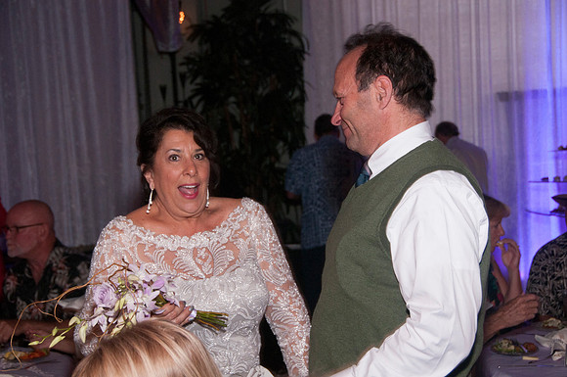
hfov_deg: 31.9
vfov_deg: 21.5
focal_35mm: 63
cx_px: 284
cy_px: 188
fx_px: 991
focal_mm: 42
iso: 400
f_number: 5.6
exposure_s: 1/30
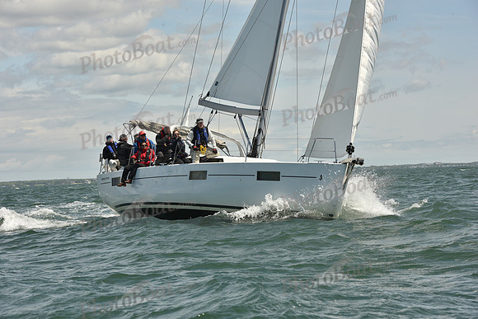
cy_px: 160
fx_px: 1793
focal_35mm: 135
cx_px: 239
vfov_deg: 10.2
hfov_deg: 15.2
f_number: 13
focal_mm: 135
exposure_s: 1/800
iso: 320
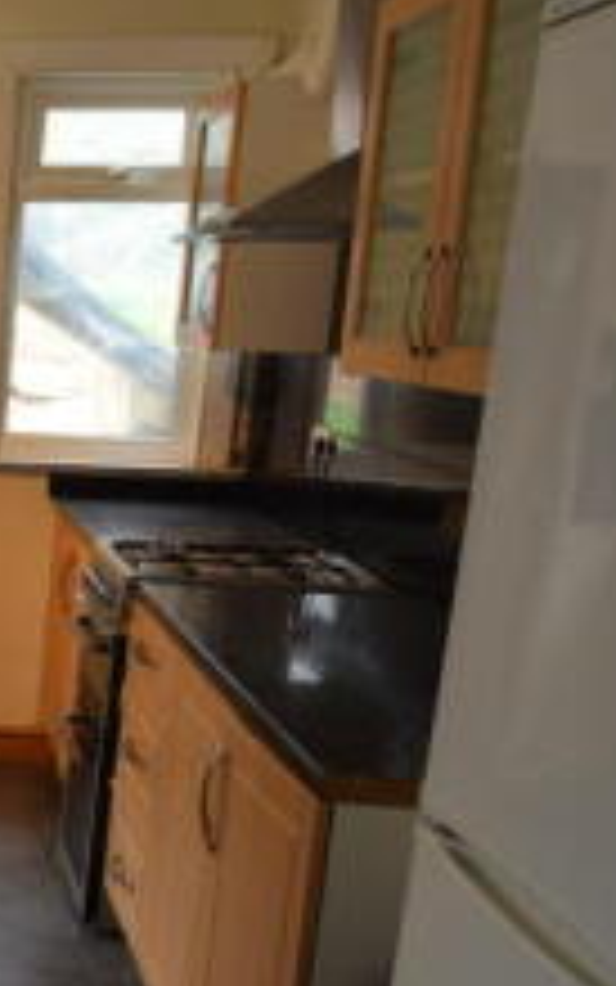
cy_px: 610
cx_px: -506
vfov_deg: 36.7
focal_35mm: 55
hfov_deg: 18.3
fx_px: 1476
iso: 560
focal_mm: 12
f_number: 4
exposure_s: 1/60
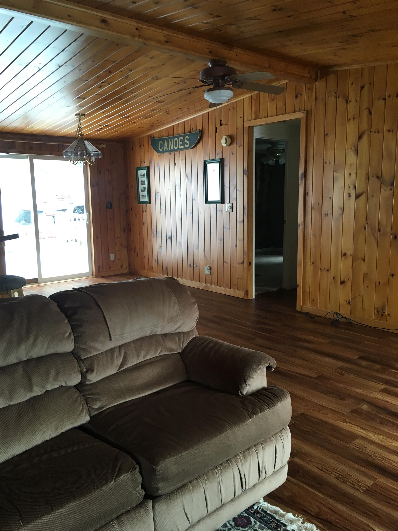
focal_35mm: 29
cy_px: 266
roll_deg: +2.4
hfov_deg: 48.2
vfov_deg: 61.7
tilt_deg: -8.2
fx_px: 445
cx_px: 199
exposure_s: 1/30
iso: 50
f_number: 2.2
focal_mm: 4.15
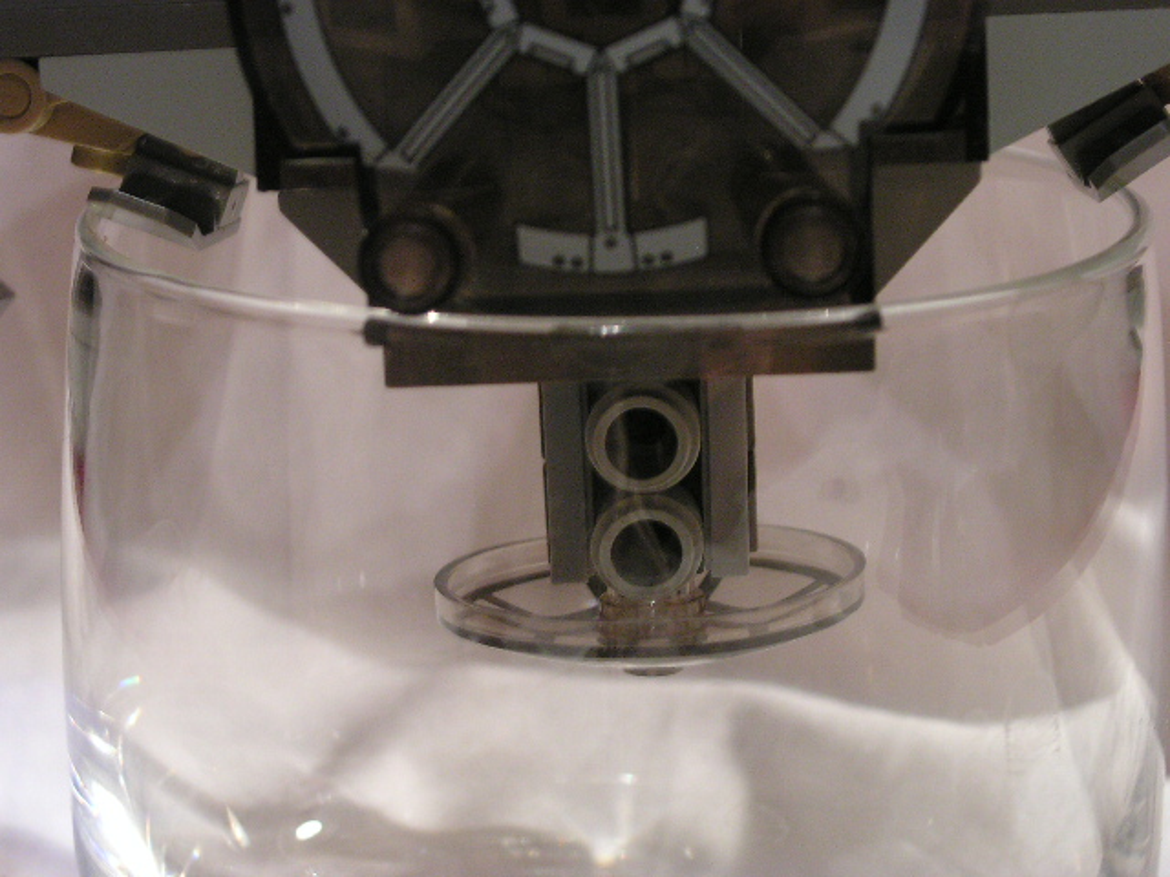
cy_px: 438
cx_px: 585
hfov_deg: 24.4
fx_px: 2704
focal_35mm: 80
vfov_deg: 18.4
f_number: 3.3
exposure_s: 1/8
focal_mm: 13.4
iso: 200
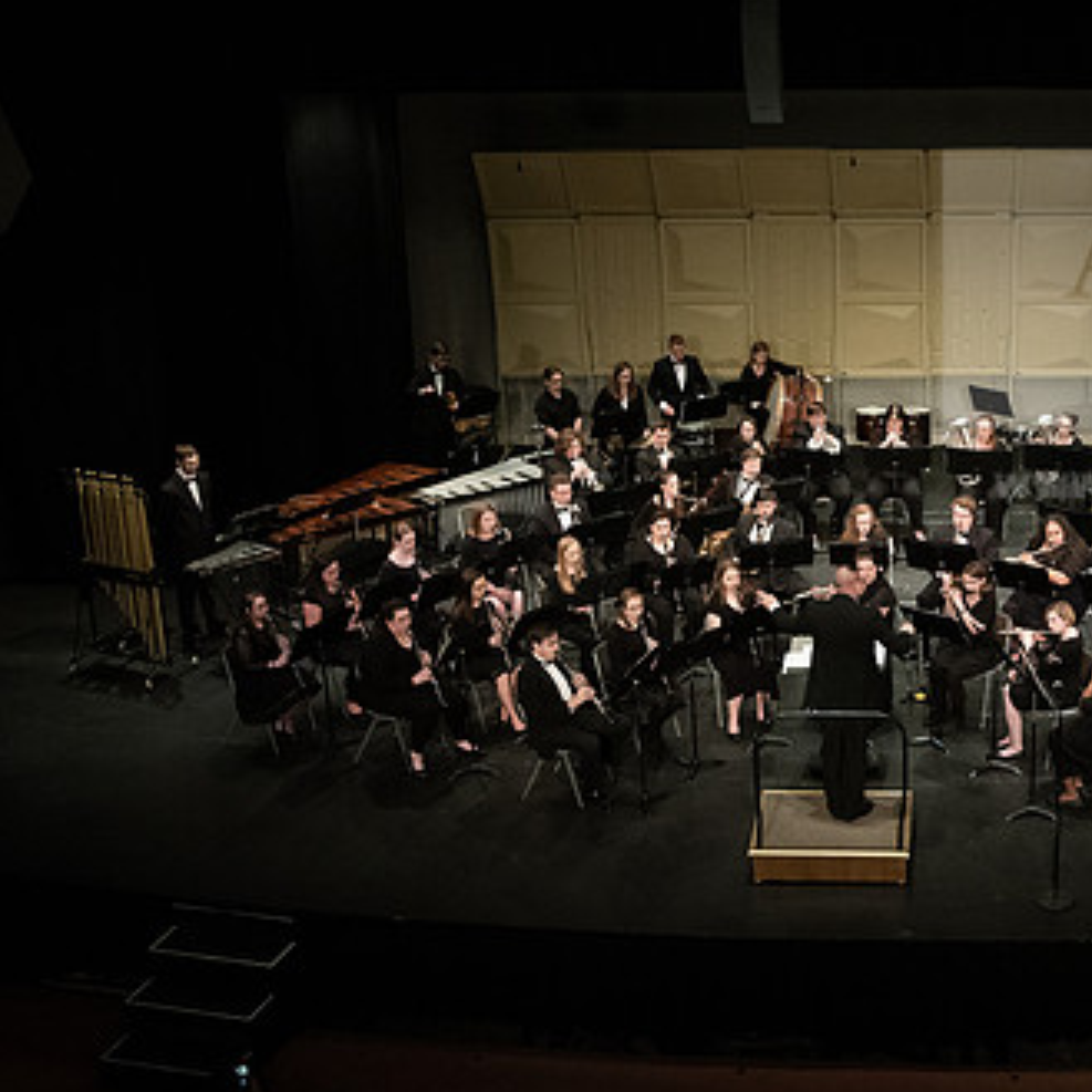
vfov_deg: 31.6
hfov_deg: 31.0
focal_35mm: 54
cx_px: 843
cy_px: 553
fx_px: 1927
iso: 5000
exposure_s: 1/200
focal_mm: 36
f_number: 4.5
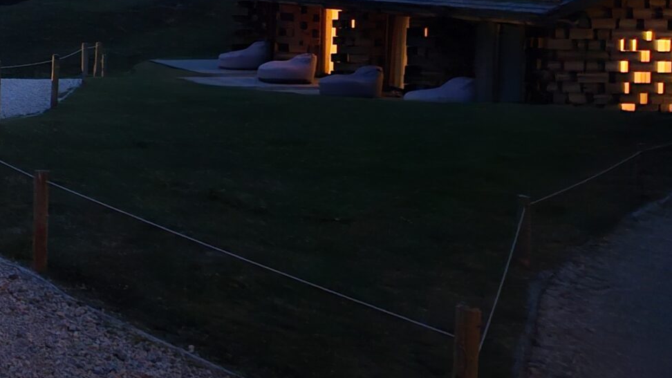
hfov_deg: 26.9
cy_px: -42
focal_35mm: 66
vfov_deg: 17.6
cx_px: -200
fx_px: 1176
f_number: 1.8
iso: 1600
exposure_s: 1/8.33
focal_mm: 5.4
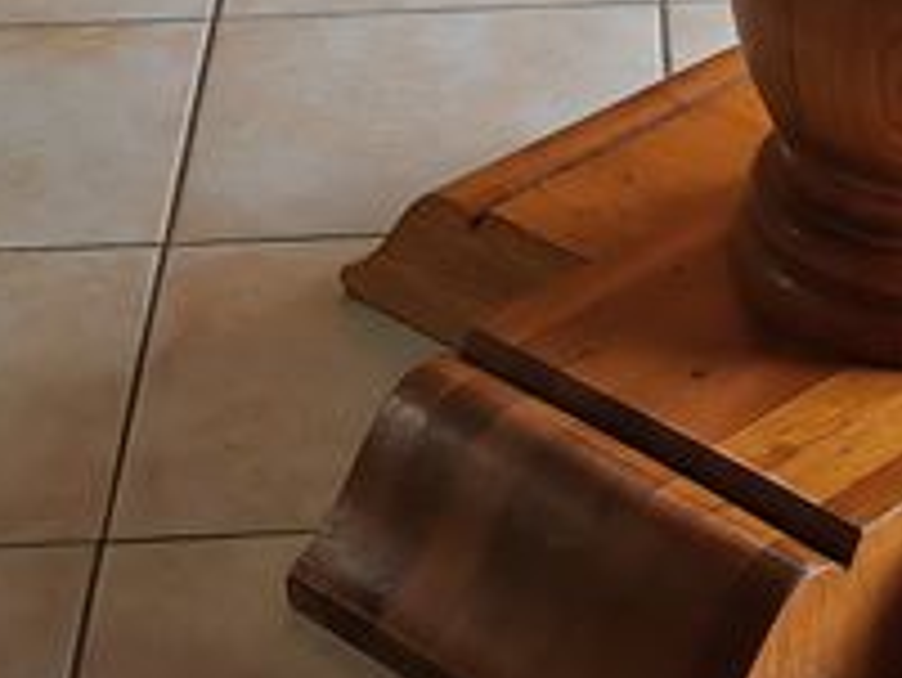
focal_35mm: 134
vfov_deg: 10.9
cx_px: 853
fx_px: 3494
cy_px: -99
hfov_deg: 14.5
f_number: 1.6
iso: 160
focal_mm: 7.62
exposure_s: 1/100
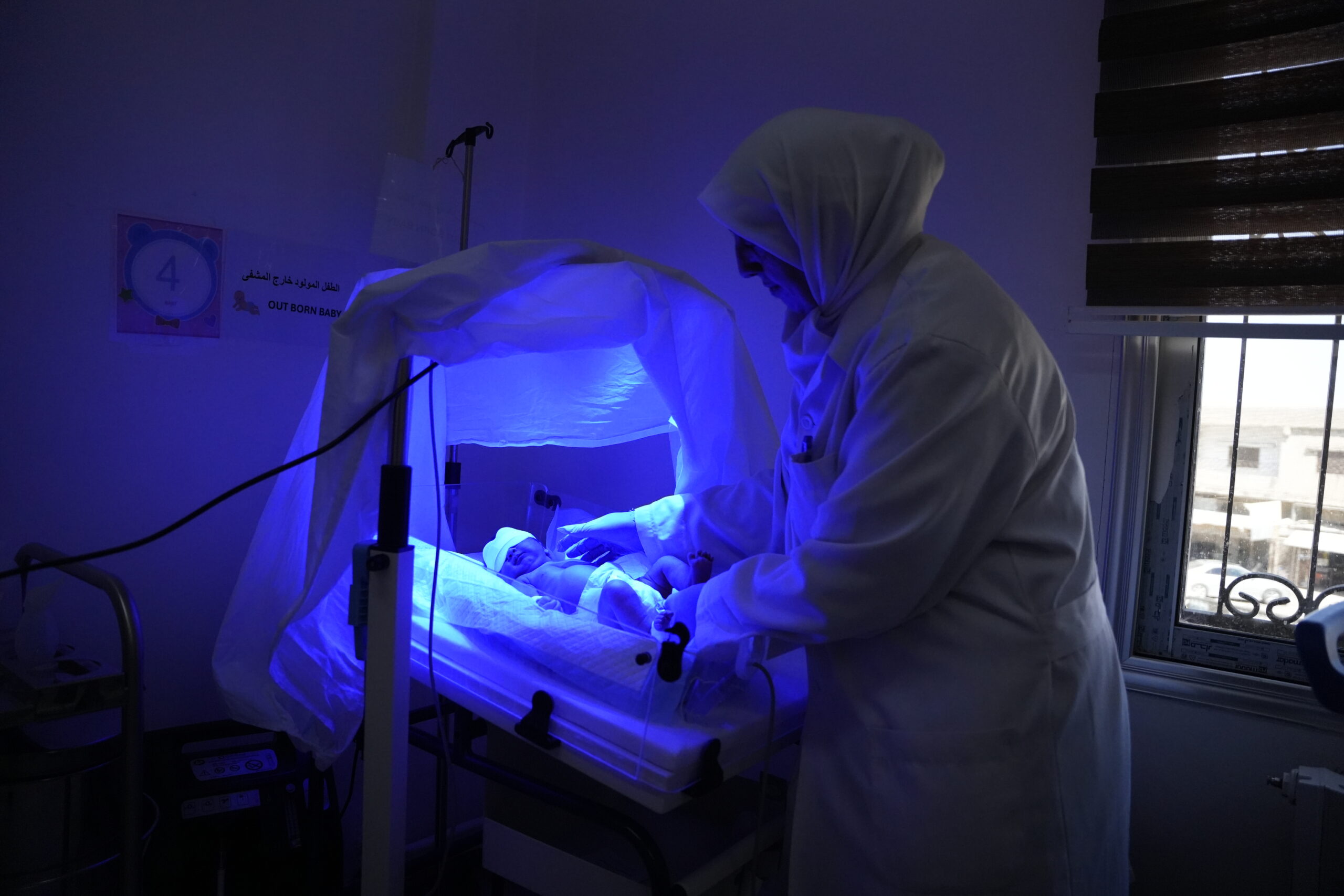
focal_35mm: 24
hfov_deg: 73.7
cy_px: 448
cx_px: 672
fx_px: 896
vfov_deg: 53.1
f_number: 2.8
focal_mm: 24
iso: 4000
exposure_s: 1/8000
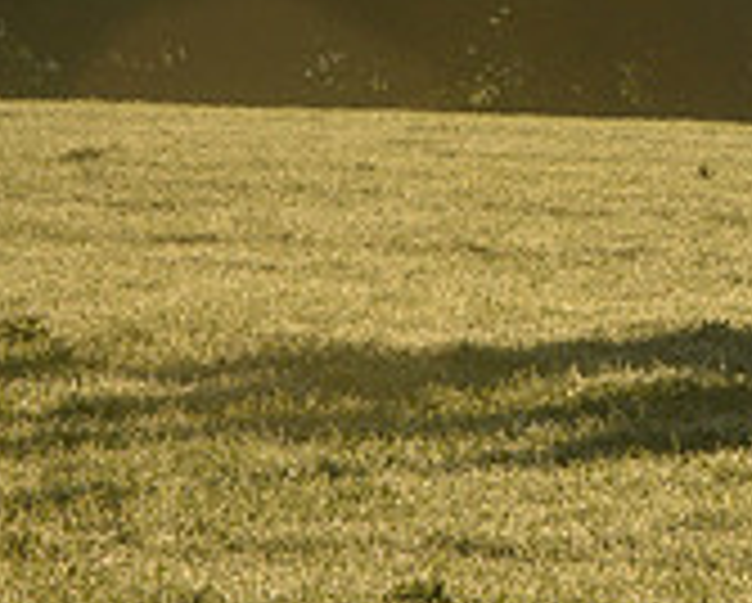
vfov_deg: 2.7
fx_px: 12679
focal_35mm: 569
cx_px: 1247
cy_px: -194
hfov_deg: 3.4
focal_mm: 175
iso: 1600
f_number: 18
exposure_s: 1/800
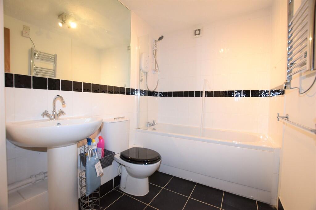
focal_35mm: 15
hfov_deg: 100.4
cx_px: 158
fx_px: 132
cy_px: 105
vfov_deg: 77.3
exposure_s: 1/60
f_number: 5
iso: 900
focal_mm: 10
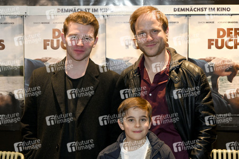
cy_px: 80
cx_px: 120
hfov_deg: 28.5
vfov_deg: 19.2
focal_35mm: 71
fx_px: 471
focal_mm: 71
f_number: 6
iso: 1250
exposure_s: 1/125
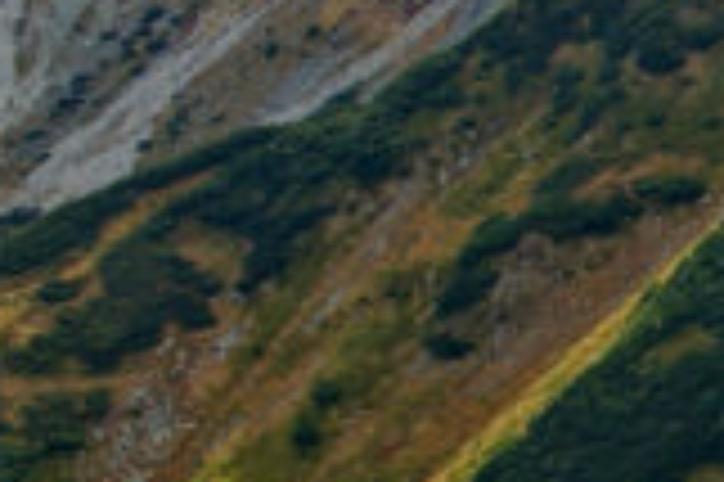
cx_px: 1740
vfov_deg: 5.9
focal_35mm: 233
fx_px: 4681
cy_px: 47
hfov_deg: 8.1
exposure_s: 1/200
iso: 100
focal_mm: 26
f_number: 7.1
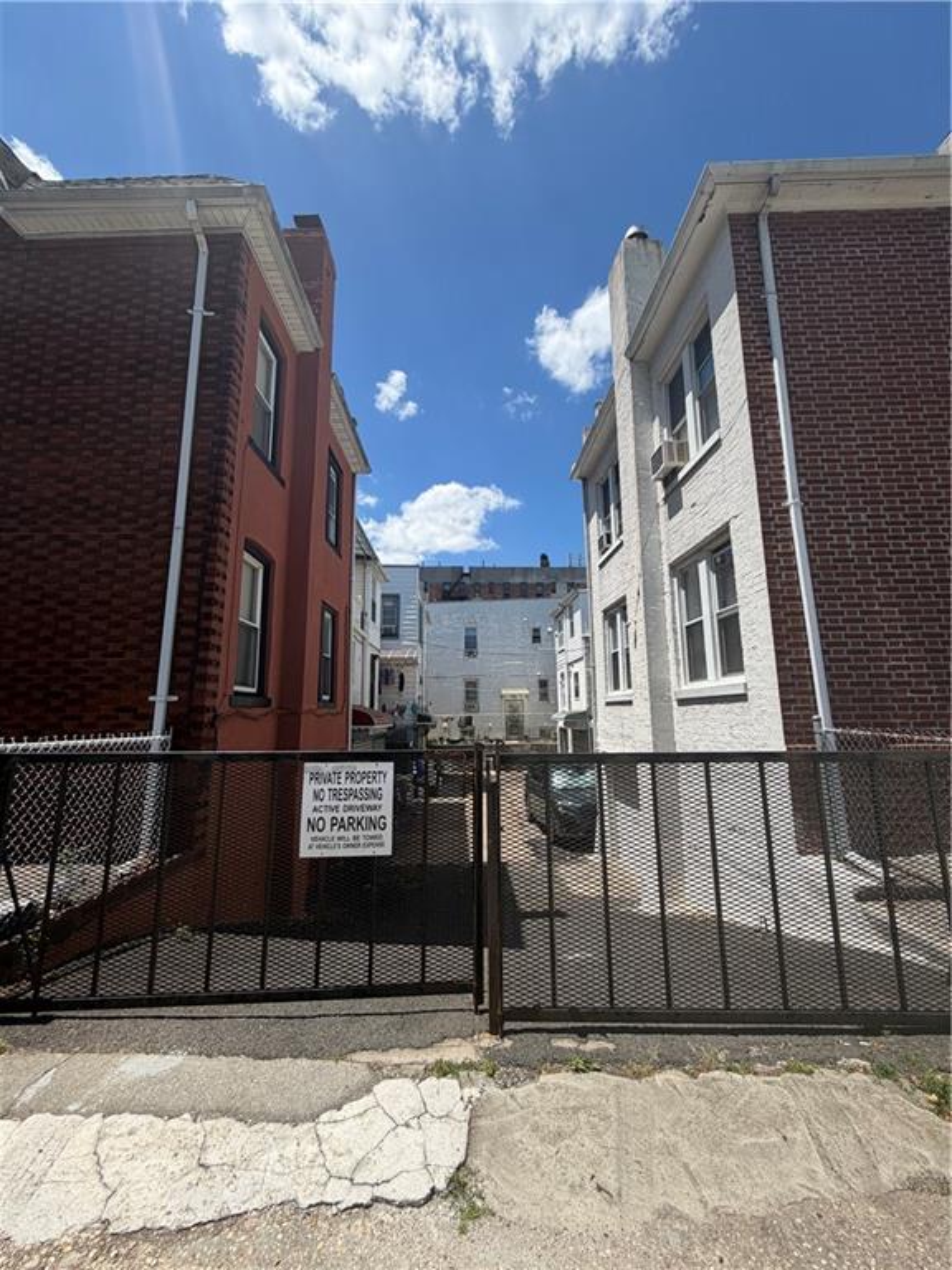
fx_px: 513
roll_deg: +1.6
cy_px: 635
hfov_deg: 85.7
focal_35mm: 14
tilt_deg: +9.9
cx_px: 476
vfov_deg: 102.1
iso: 20
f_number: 2.2
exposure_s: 1/888
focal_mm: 2.22
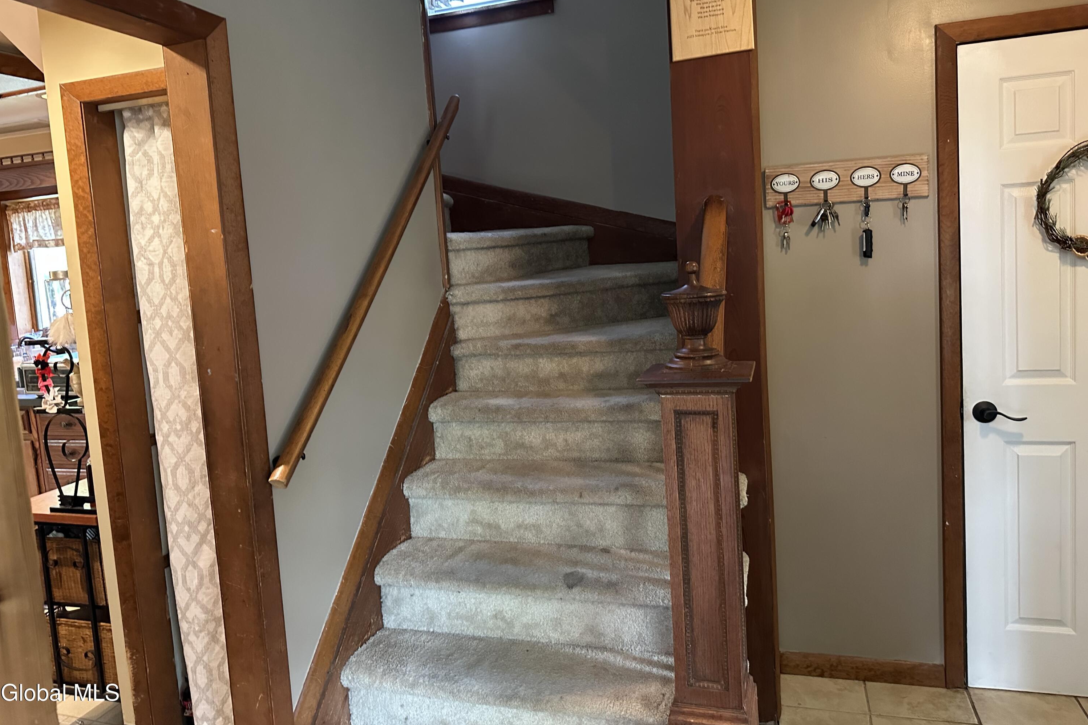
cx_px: 543
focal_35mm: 25
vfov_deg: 51.2
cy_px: 322
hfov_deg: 71.5
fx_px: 756
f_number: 1.78
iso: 800
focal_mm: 6.86
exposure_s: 1/60
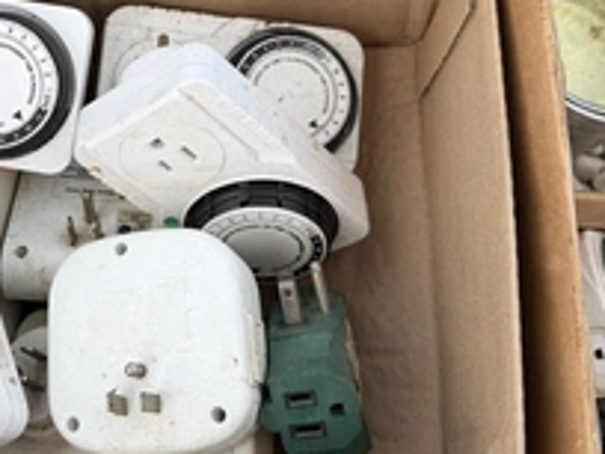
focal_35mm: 47
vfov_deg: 30.4
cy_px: 122
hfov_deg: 39.0
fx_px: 821
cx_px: 130
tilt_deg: -74.8
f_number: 1.78
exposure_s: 1/813
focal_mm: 6.76
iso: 80
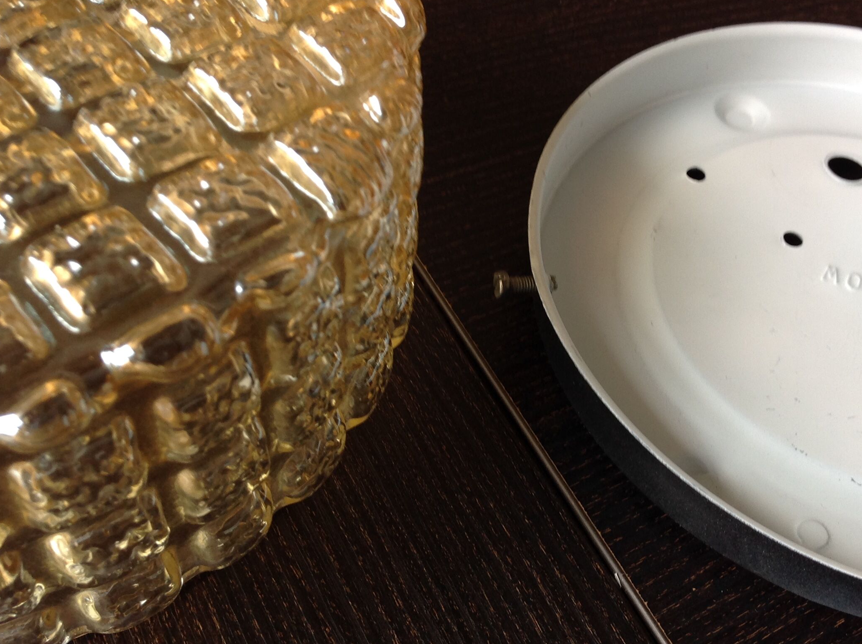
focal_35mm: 44
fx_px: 1094
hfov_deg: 42.8
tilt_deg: -51.9
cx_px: 519
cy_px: 321
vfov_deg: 32.8
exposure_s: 1/24
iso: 64
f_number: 2.4
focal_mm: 4.28
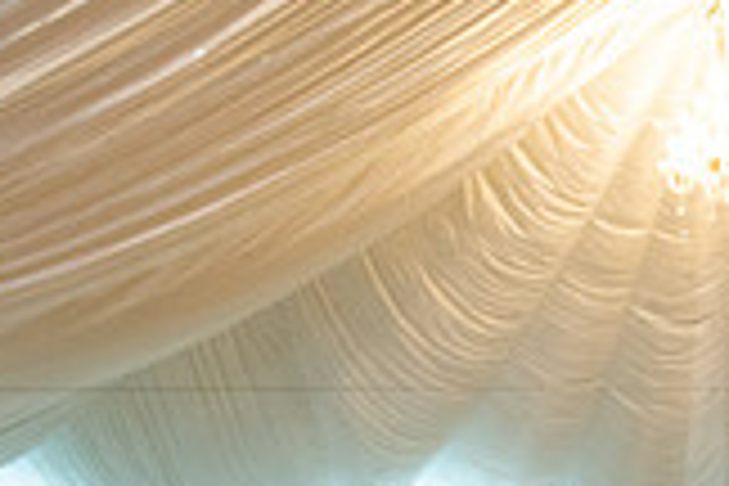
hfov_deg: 23.3
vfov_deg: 14.4
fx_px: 1741
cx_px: 590
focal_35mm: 86
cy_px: 812
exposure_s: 1/125
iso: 1600
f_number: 3.2
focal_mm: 24
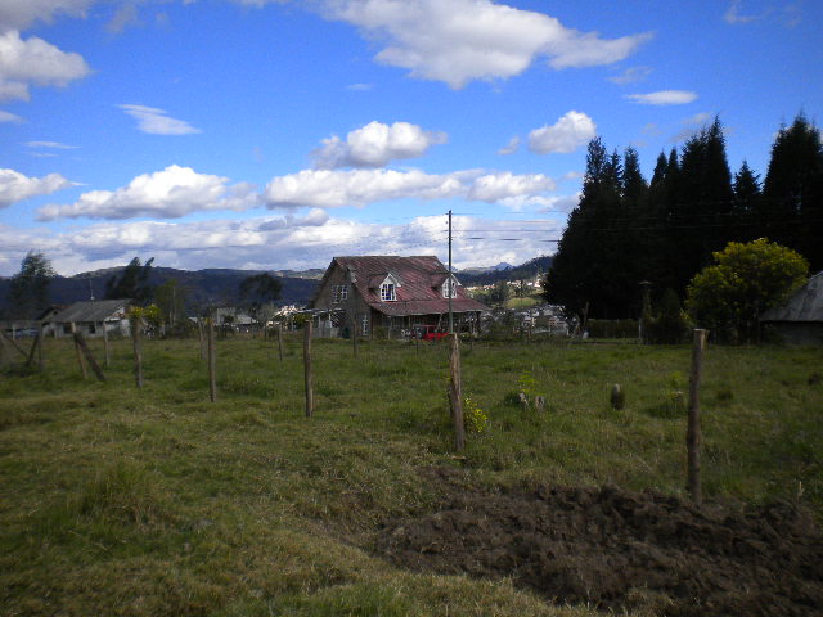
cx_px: 412
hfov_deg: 52.6
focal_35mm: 35
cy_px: 308
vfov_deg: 40.7
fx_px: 832
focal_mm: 6.3
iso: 113
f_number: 4.6
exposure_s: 1/833
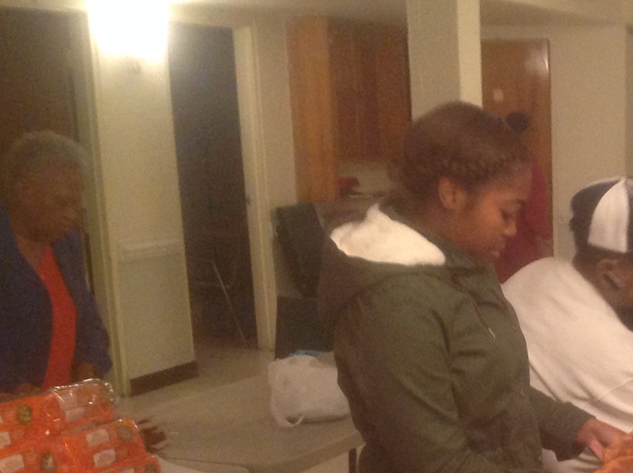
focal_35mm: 77
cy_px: 467
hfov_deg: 24.2
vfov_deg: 18.6
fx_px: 1406
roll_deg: -1.7
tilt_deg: -13.5
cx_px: 635
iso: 320
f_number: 2.4
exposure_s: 1/15
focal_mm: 4.28
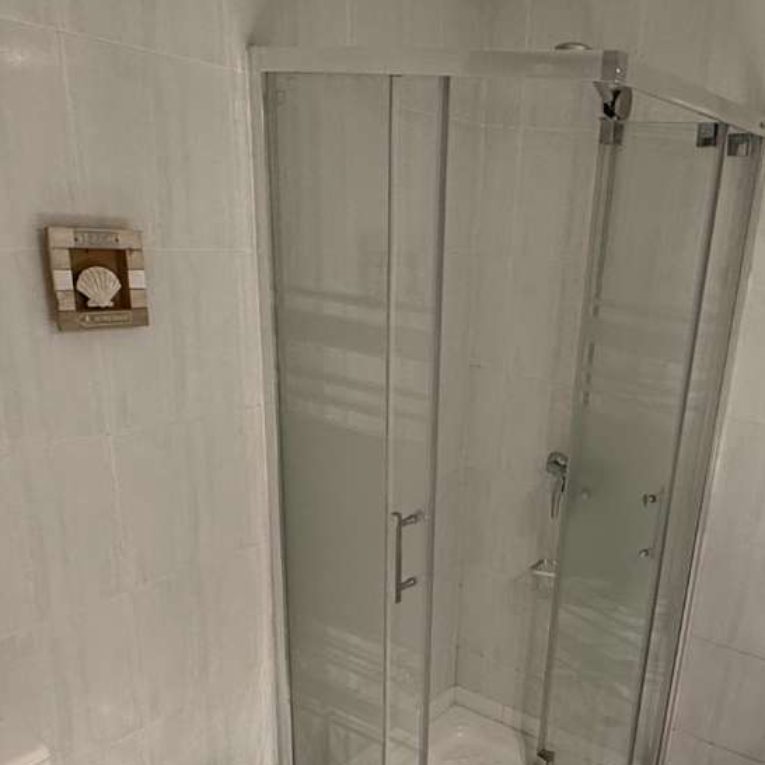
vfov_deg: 47.1
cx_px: 579
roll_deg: -5.7
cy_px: 551
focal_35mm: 34
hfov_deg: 46.6
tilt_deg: -22.8
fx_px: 850
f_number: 2.2
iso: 320
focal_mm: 2.22
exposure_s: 1/50
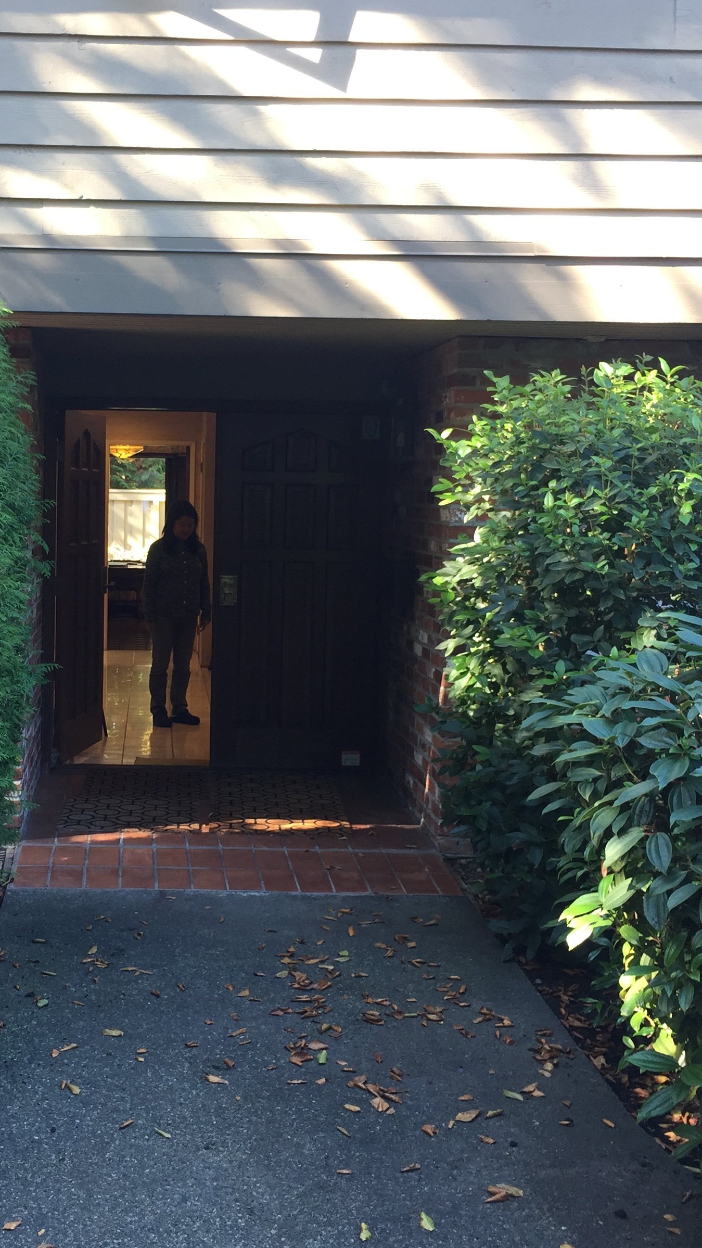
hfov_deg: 27.2
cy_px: 635
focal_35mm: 43
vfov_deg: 47.4
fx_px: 1423
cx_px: 141
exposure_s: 1/40
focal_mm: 4.15
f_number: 2.2
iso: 32
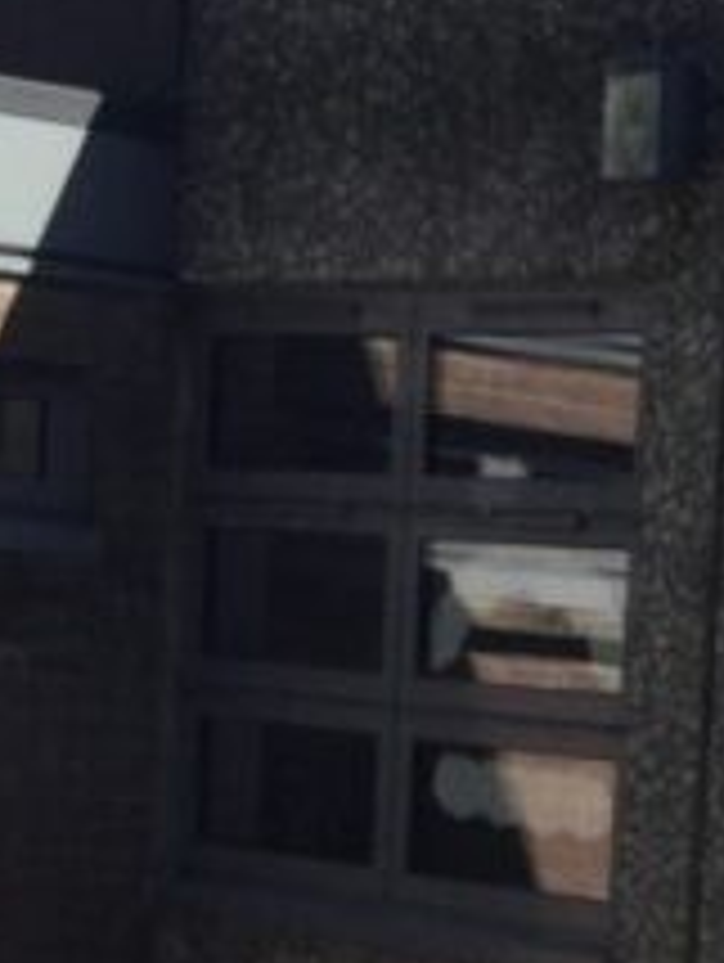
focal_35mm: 148
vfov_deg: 12.4
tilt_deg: -12.5
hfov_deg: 9.8
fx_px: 4119
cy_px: 1624
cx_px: 1030
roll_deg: -3.0
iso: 25
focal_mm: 3.3
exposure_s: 1/831
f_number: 2.4
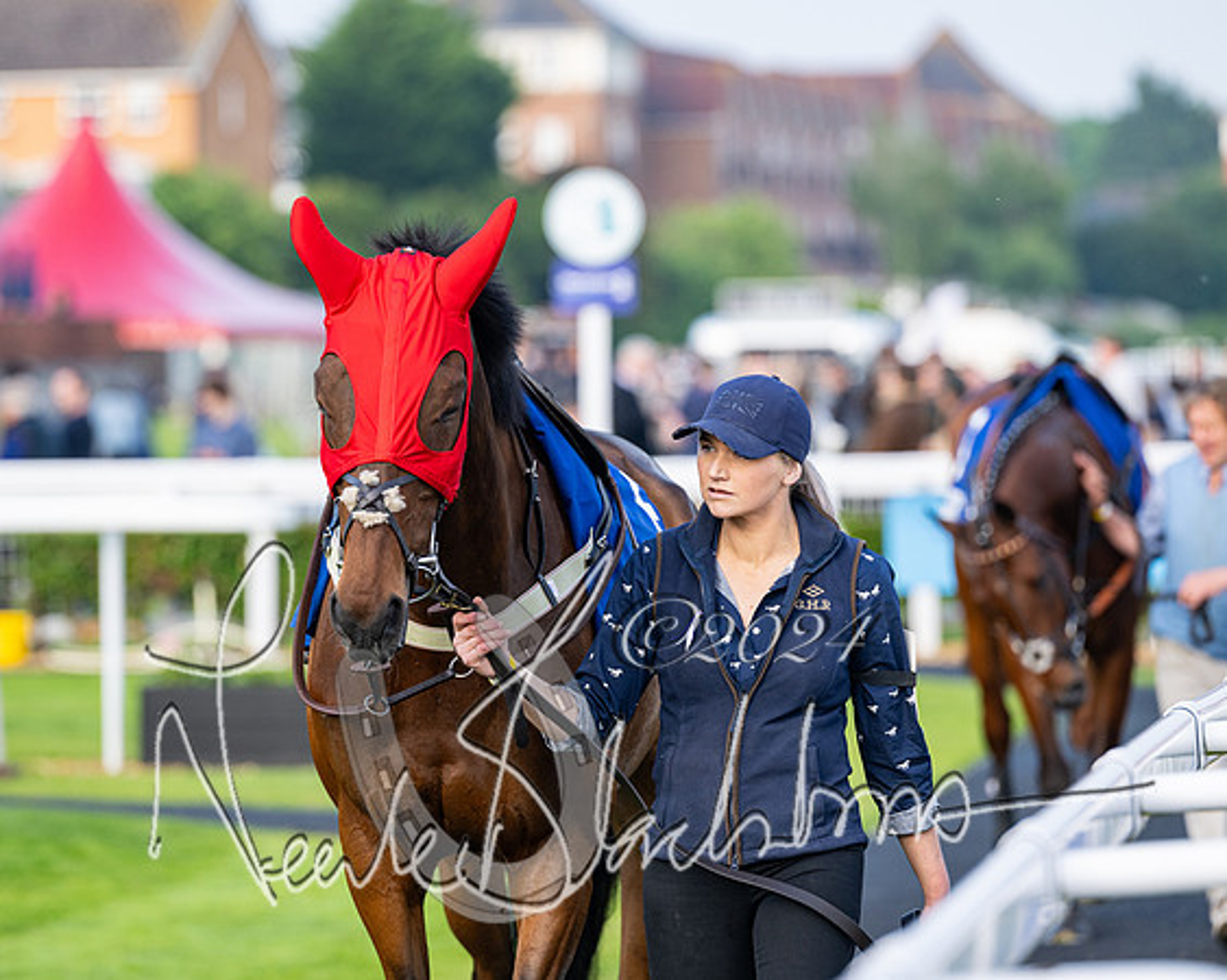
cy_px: 454
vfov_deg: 6.2
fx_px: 8995
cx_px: 543
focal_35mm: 248
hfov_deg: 7.8
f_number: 4
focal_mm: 200
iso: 400
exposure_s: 1/800
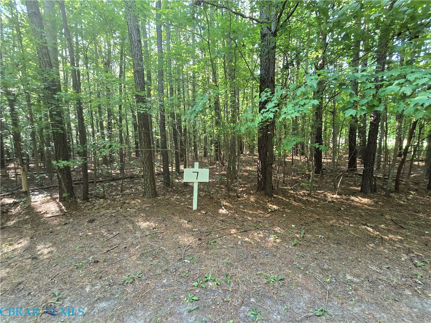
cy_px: 162
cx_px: 216
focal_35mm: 13
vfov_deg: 89.9
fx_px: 162
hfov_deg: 106.2
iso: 250
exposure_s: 1/60
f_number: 2.2
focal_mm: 2.2
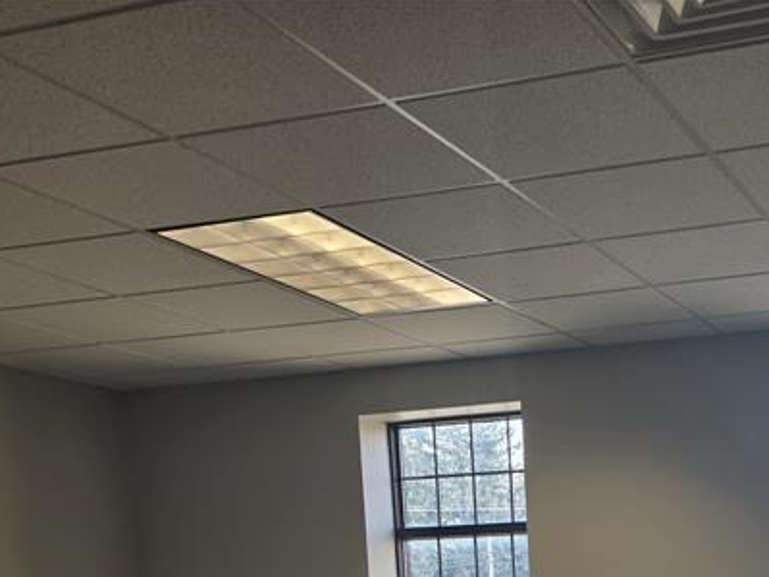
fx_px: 1310
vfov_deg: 22.4
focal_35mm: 59
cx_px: 713
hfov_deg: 31.0
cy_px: 739
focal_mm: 6.3
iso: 50
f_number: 1.7
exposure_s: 1/120
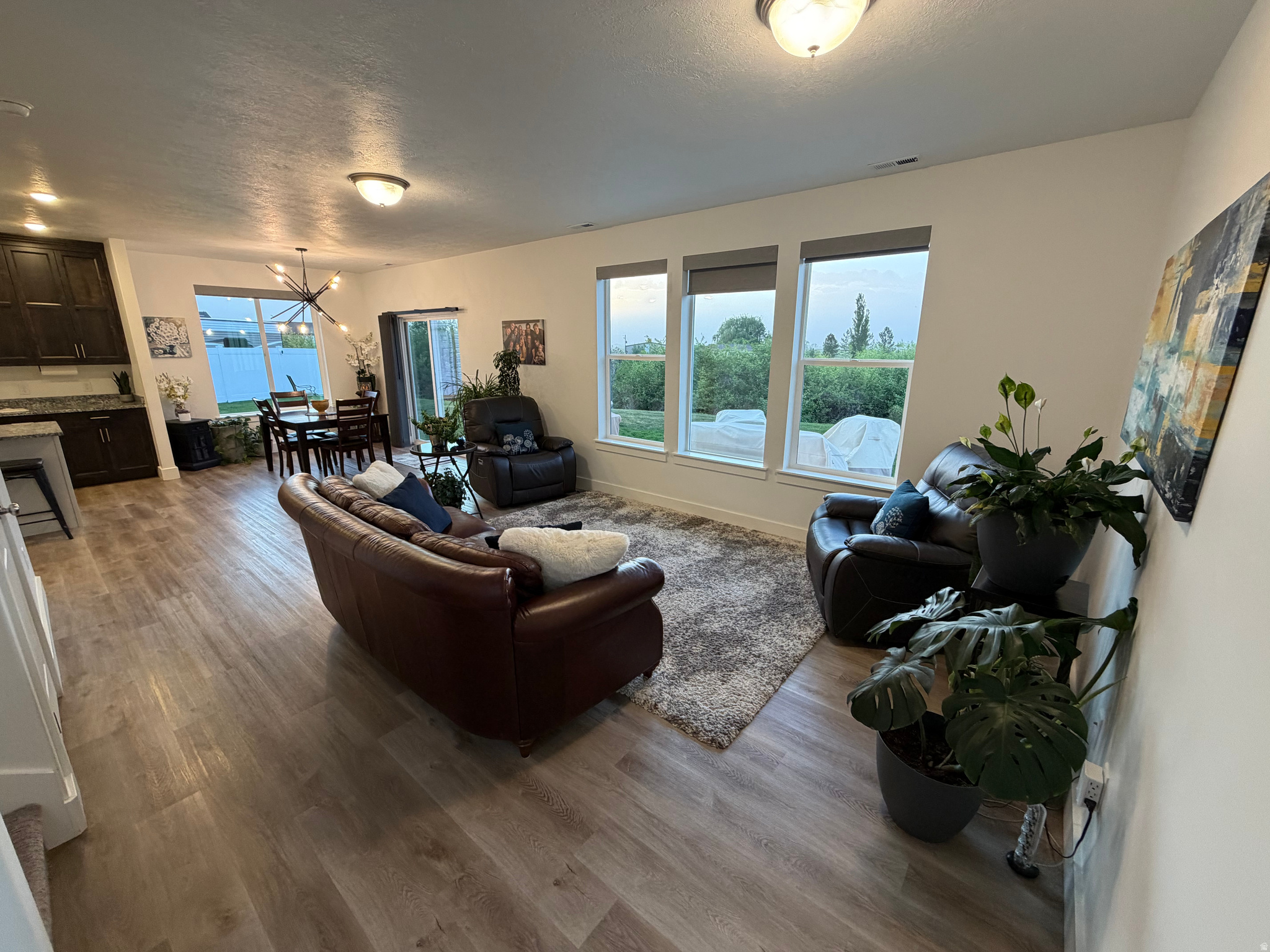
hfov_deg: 102.1
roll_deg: -0.2
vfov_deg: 85.7
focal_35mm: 14
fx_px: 514
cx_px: 635
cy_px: 476
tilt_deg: -14.7
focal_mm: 2.22
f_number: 2.2
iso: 250
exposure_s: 1/60
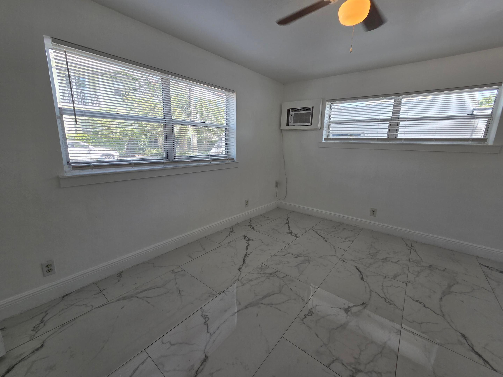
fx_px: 189
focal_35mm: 13
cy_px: 188
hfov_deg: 106.2
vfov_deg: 89.9
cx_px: 252
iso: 50
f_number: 2.2
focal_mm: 2.2
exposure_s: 1/120
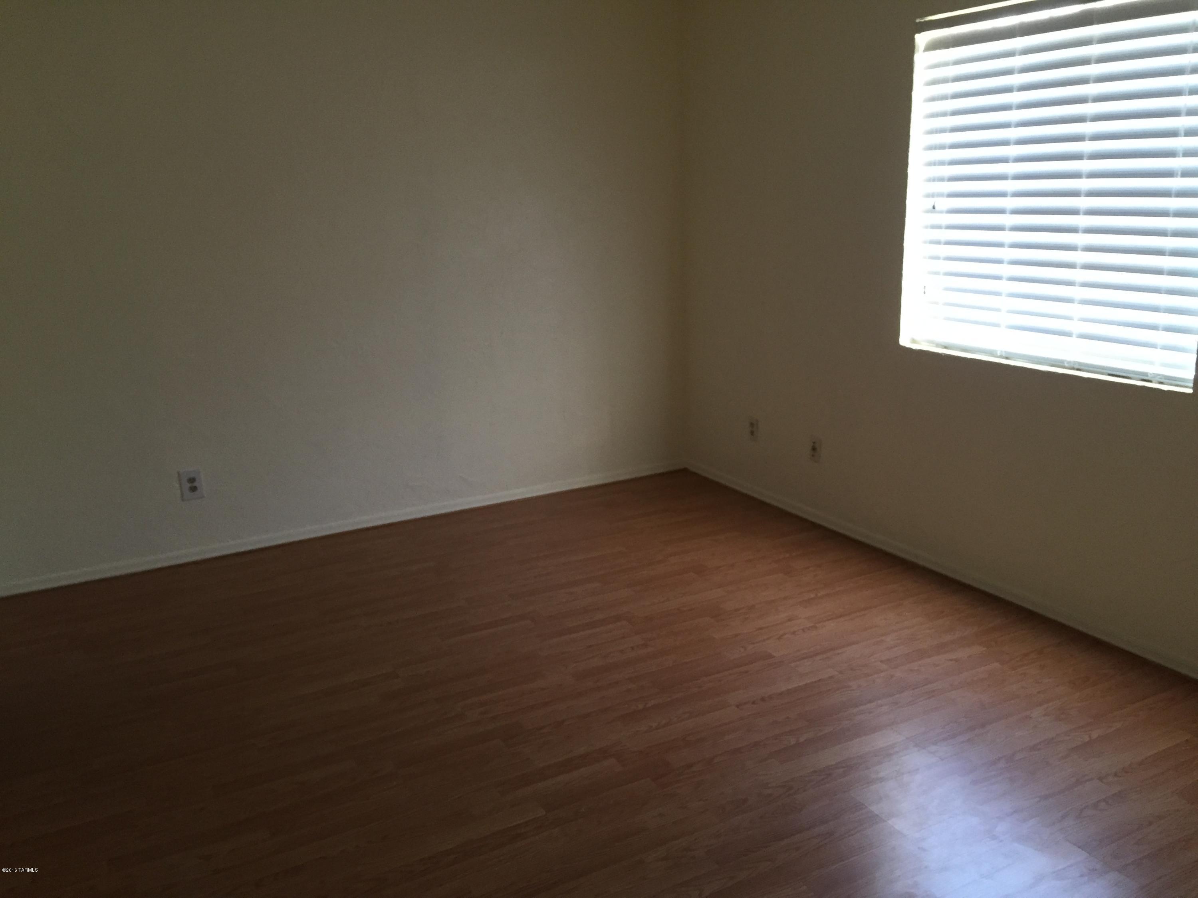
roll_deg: +1.9
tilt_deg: -14.7
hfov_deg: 61.7
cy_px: 449
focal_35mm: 29
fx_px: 1004
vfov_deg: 48.2
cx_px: 599
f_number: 2.2
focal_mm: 4.15
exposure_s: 1/30
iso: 125
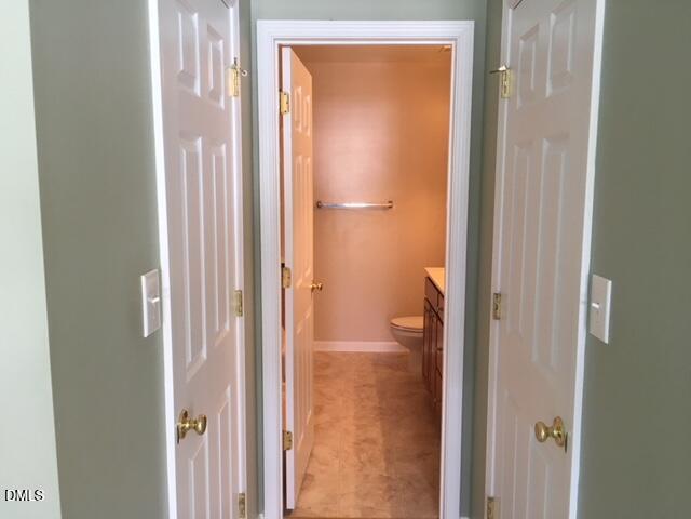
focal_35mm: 29
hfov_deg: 61.7
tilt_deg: -7.2
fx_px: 579
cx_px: 346
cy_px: 260
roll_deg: -0.9
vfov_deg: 48.2
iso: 64
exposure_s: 1/33
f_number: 2.2
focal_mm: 4.15
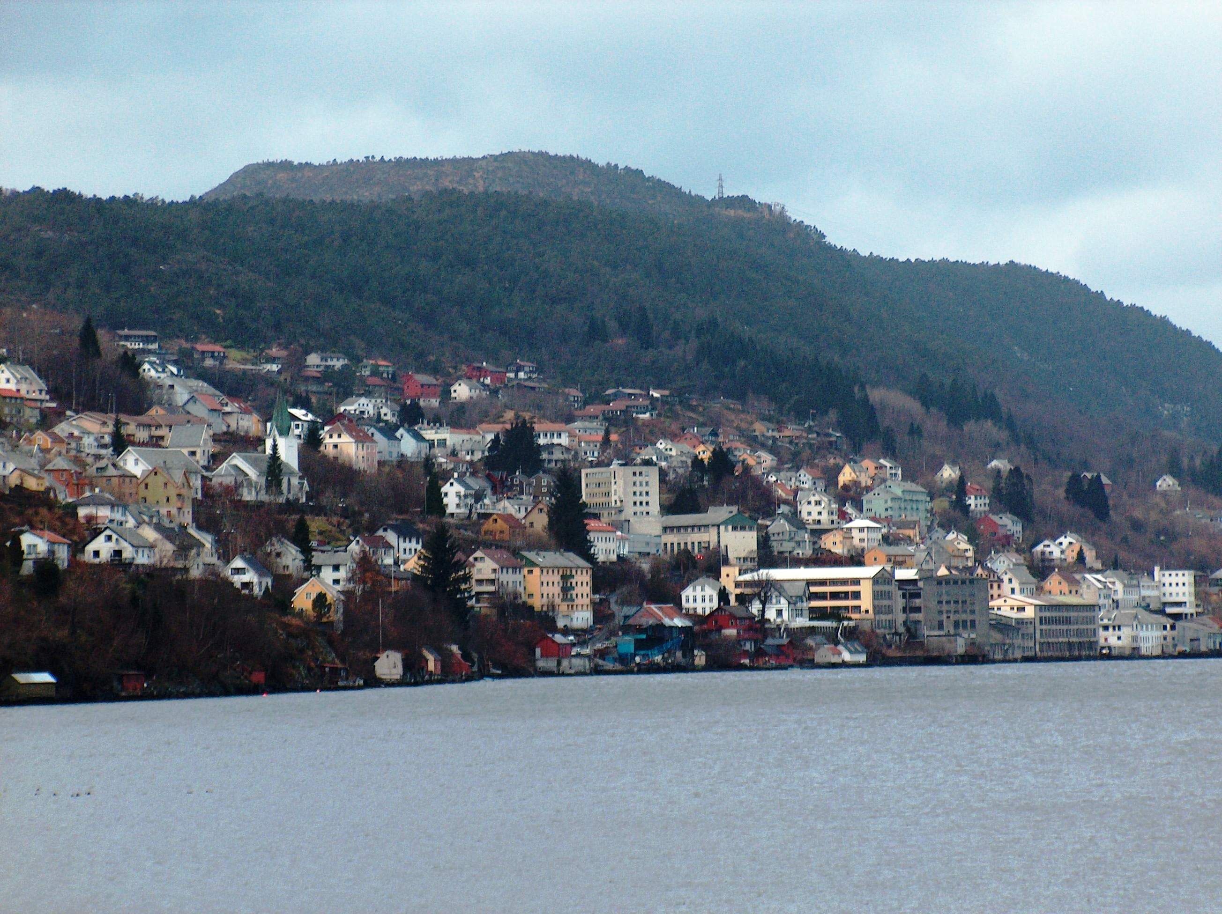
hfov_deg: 10.6
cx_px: 611
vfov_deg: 8.0
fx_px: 6561
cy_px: 457
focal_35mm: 186
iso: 200
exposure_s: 1/88.5
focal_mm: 38.22
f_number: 3
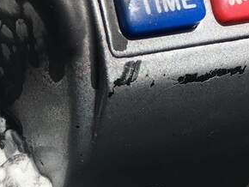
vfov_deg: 12.2
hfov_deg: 16.0
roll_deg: -1.3
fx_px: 864
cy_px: 192
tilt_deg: -29.1
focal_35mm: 120
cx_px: -6
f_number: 2.2
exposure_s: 1/1479
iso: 25
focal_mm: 4.15
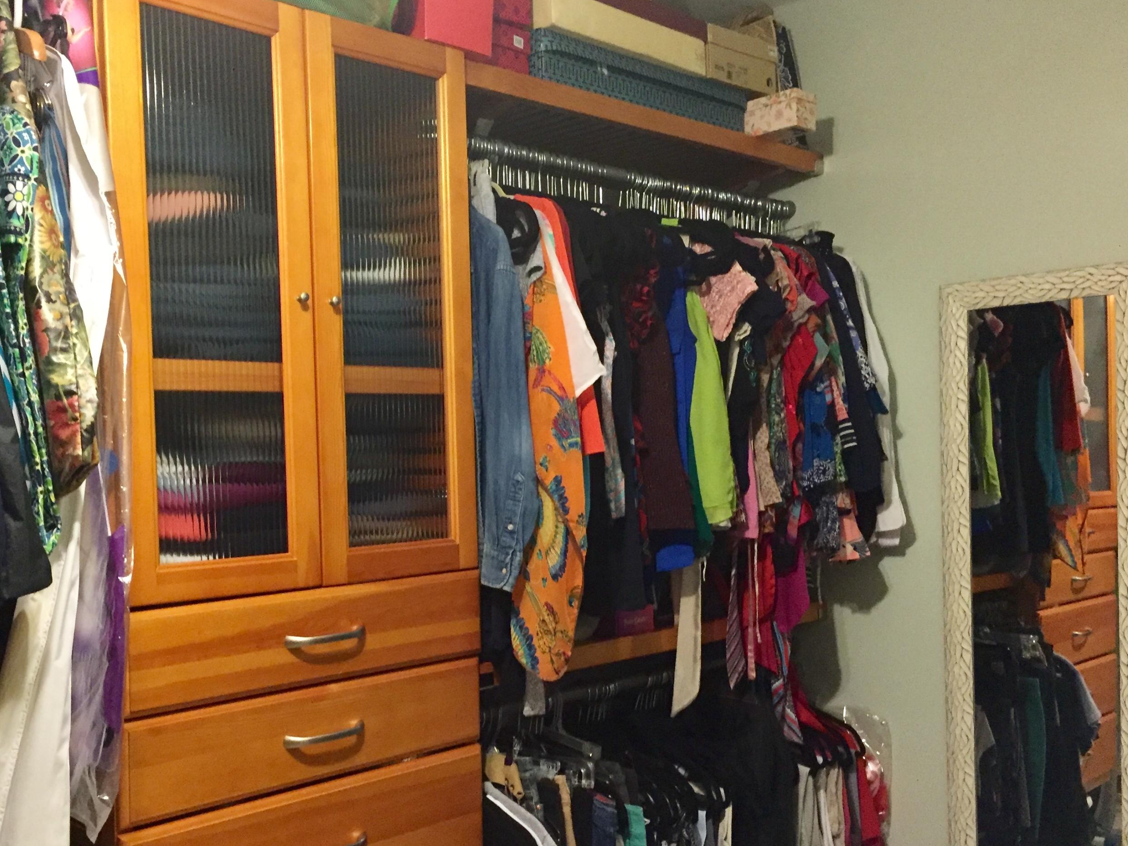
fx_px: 1140
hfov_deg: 52.3
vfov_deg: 40.6
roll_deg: -0.4
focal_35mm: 35
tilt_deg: -0.7
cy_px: 471
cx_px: 463
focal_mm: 4.15
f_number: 2.2
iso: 250
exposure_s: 1/15
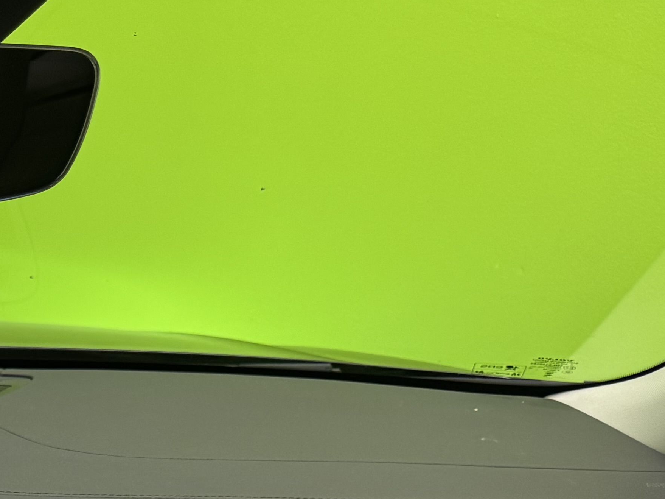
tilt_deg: -26.0
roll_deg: -1.2
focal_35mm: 78
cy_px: 802
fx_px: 1498
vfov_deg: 16.7
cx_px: -240
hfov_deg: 22.0
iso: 200
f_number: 1.78
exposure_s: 1/100
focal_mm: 6.76
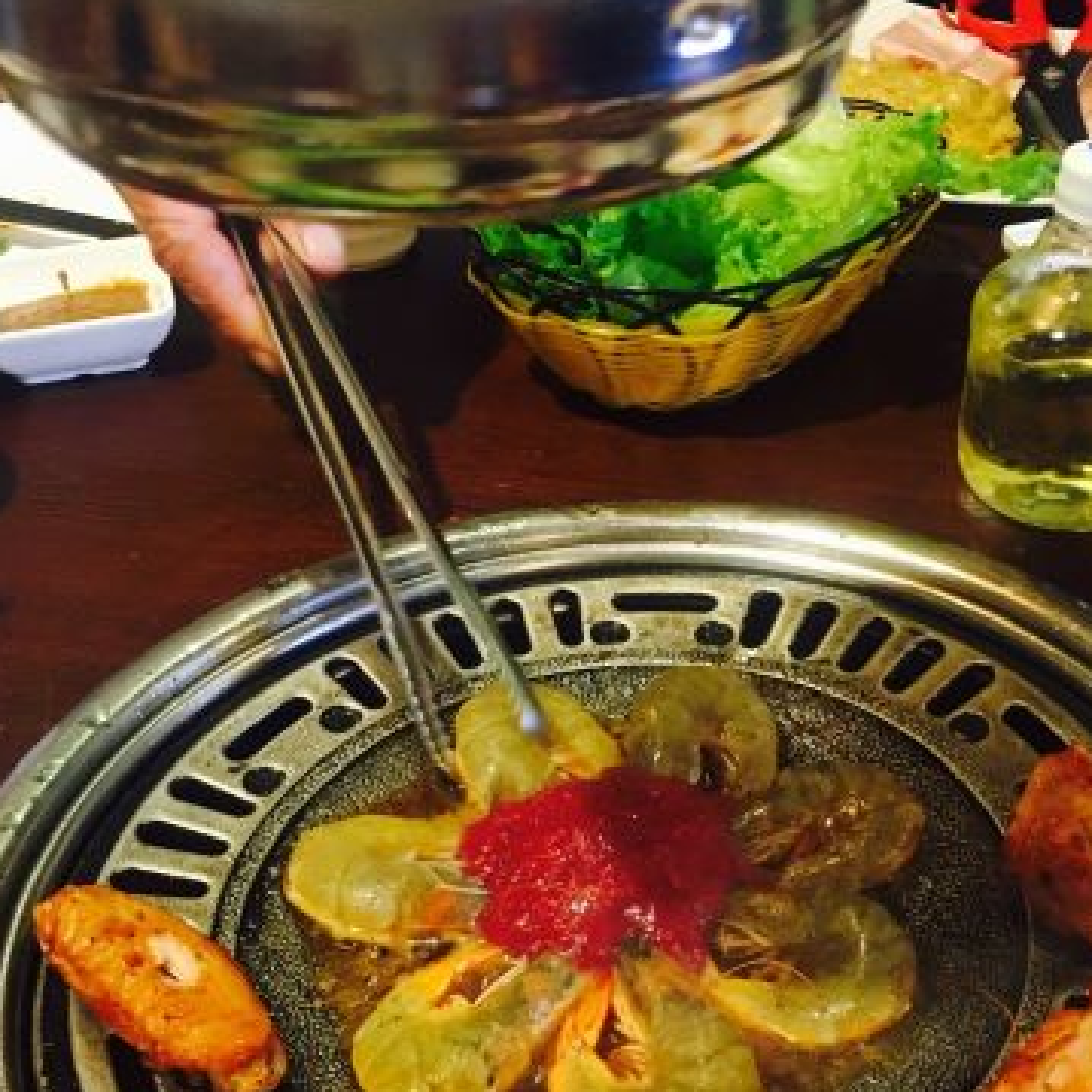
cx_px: 689
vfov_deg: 33.8
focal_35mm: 50
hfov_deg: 33.8
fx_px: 1785
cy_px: 712
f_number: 2.2
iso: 100
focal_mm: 4.15
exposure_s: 1/10
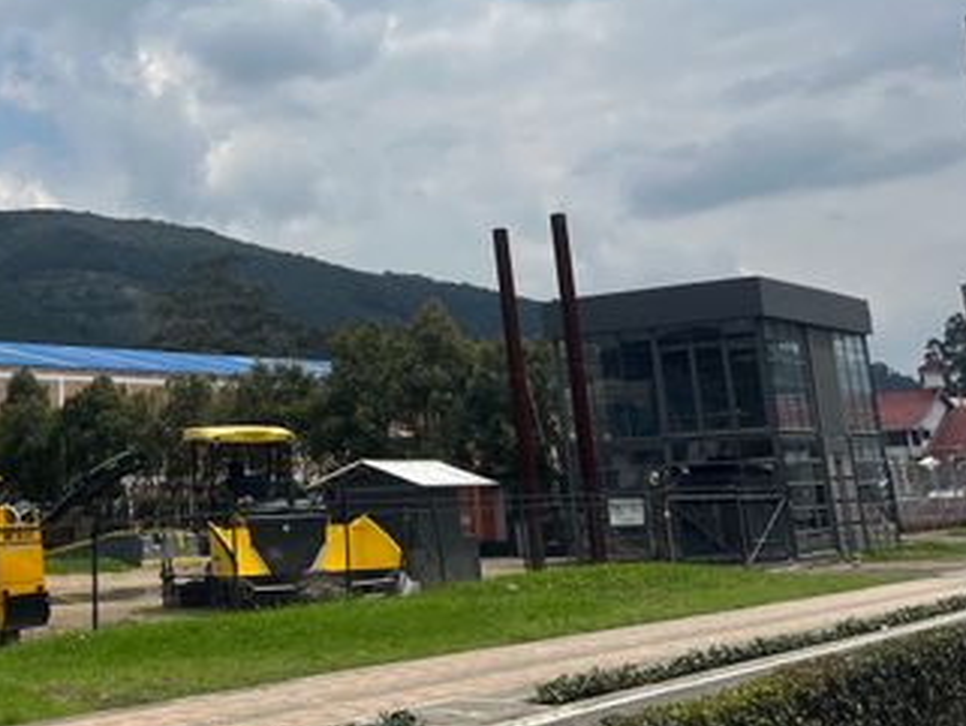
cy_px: 81
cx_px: 155
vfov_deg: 26.2
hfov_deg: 34.1
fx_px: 1507
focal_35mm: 54
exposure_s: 1/8403
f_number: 1.6
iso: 50
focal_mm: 5.1
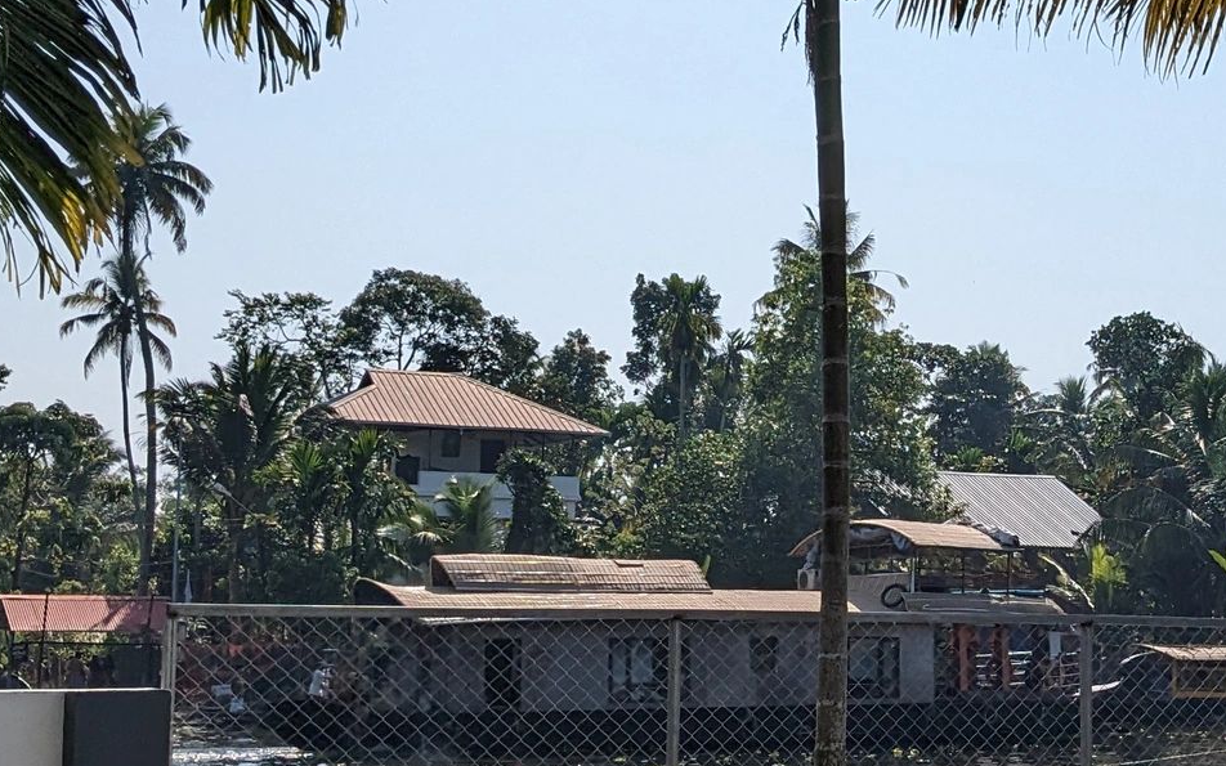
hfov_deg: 26.0
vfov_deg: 16.9
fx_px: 2573
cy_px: 384
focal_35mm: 77
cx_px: 1078
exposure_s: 1/7812
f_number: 1.73
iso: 63
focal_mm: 4.38
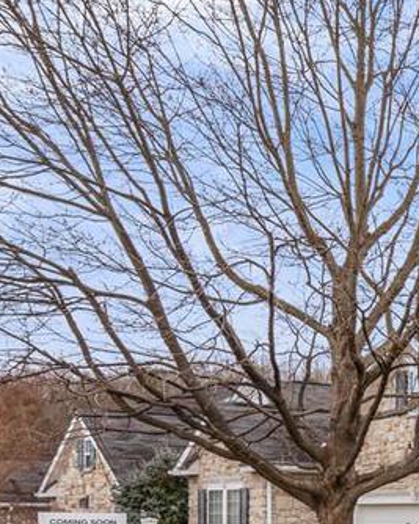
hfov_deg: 15.3
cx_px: 830
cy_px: 515
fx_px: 1256
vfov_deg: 22.7
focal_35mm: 81
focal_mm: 20
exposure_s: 1/25
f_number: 9
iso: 400
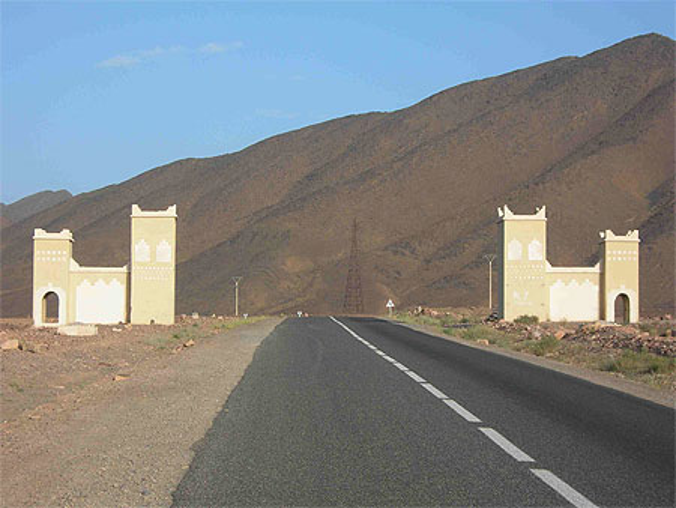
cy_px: 254
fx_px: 1798
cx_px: 338
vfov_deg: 16.1
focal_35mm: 92
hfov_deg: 21.3
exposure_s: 1/152
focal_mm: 19.1
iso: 50
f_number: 7.3
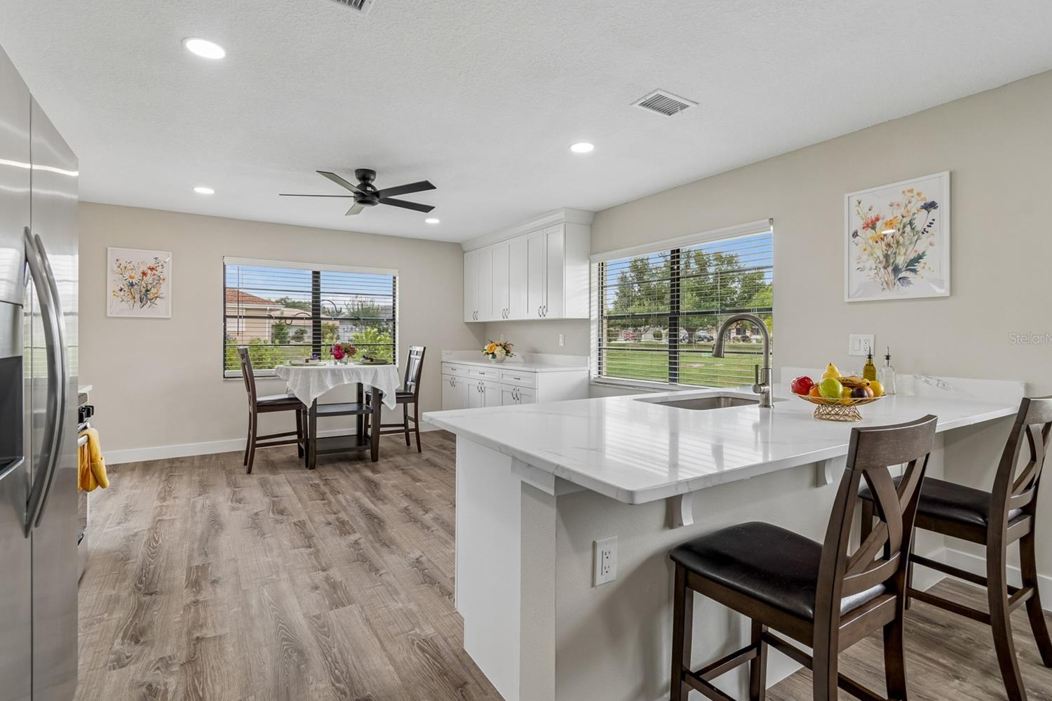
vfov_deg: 73.7
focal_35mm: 16
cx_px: 511
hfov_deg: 96.7
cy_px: 338
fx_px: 467
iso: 100
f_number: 7.1
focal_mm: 10
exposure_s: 1/20
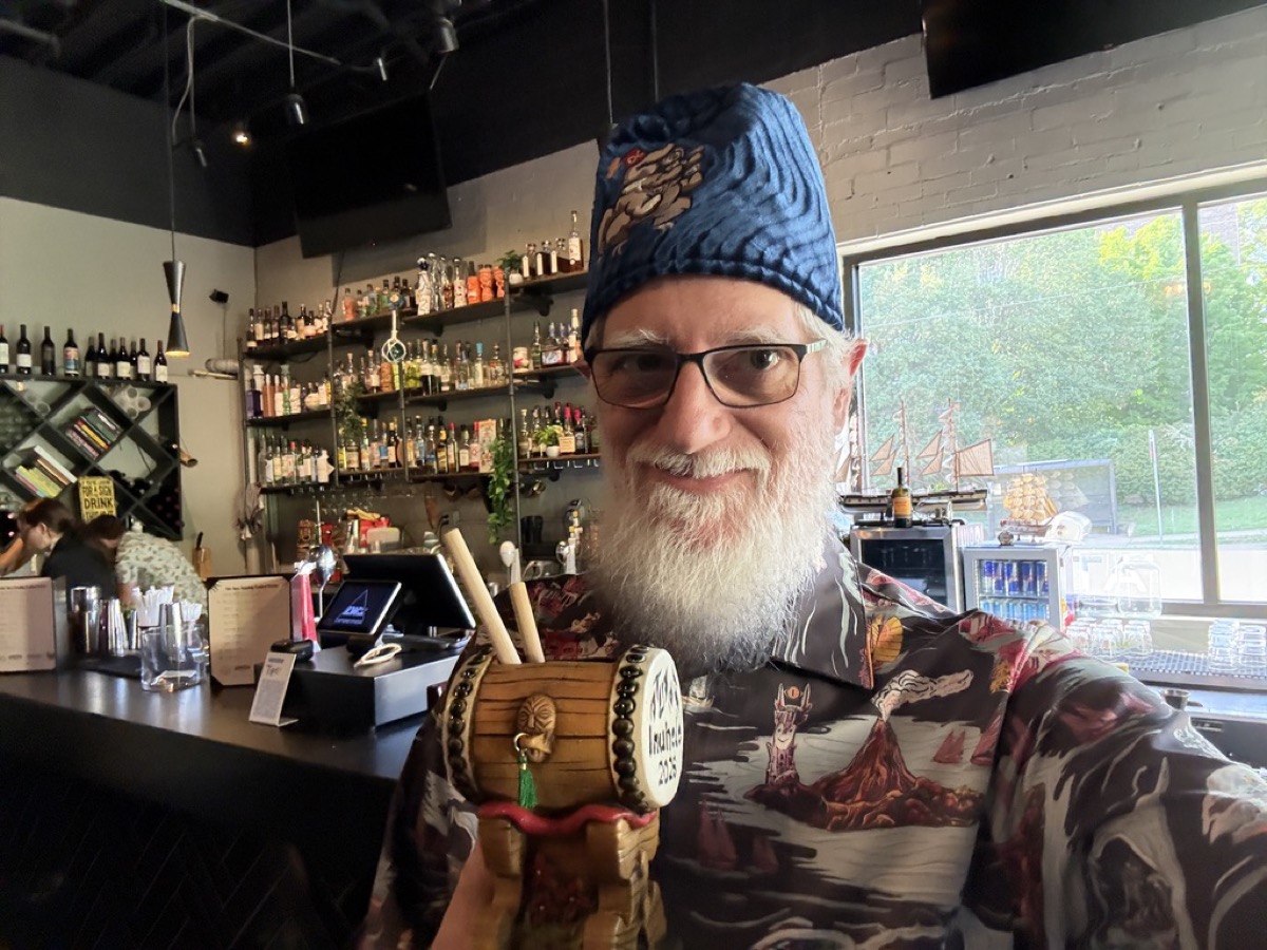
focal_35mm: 23
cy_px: 475
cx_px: 634
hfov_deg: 73.9
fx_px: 842
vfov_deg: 58.9
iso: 320
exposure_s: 1/45
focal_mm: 2.69
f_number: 1.9
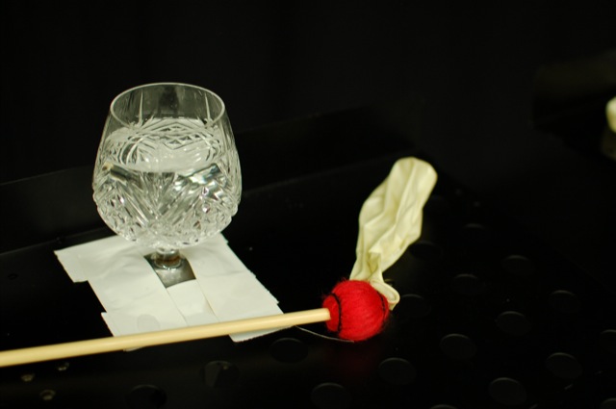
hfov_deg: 37.9
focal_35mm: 52
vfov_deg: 25.7
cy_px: 204
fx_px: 897
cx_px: 308
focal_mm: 35
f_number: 2.5
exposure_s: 1/25
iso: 400
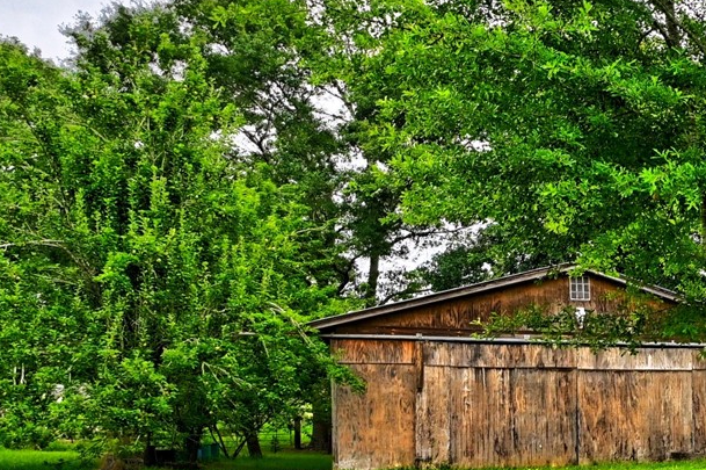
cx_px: 1116
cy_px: 417
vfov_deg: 26.1
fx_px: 980
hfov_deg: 26.0
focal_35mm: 50
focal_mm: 14
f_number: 8
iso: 400
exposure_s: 1/500
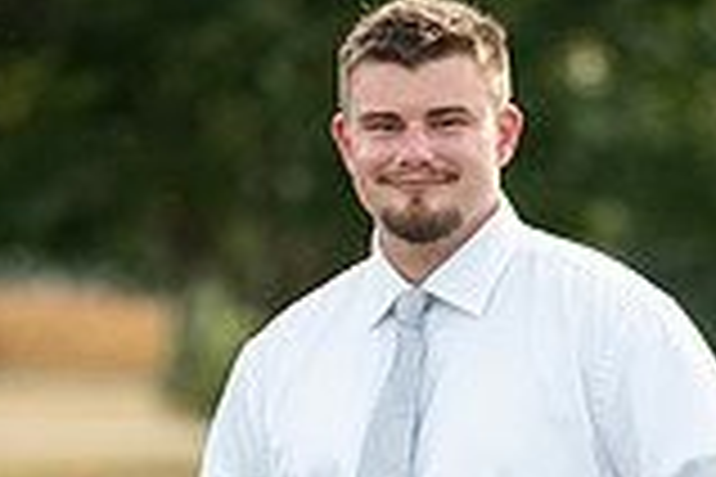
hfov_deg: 4.7
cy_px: 644
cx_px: 504
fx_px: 8711
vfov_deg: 3.1
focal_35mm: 438
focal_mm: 155
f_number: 2.8
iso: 125
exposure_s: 1/400
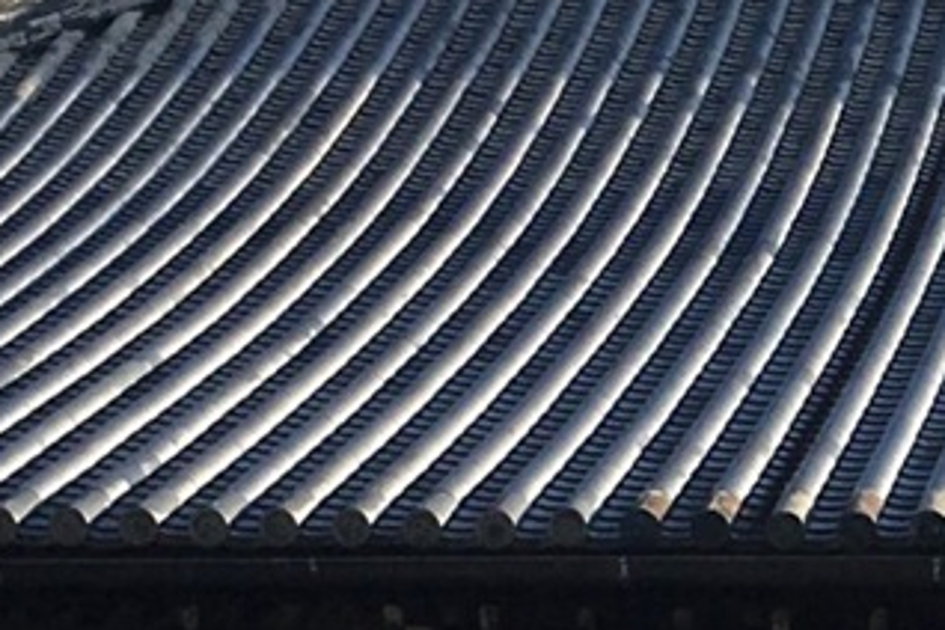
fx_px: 4462
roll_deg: -1.0
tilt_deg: +8.1
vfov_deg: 8.0
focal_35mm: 170
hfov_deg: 11.7
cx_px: 1248
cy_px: 856
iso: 25
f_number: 2.2
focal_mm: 4.15
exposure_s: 1/1374
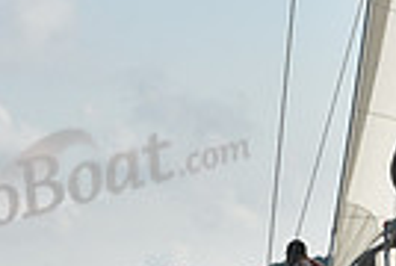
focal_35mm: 302
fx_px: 3329
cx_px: 405
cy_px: 303
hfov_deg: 6.8
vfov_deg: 4.6
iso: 320
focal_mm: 70
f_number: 13
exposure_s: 1/640
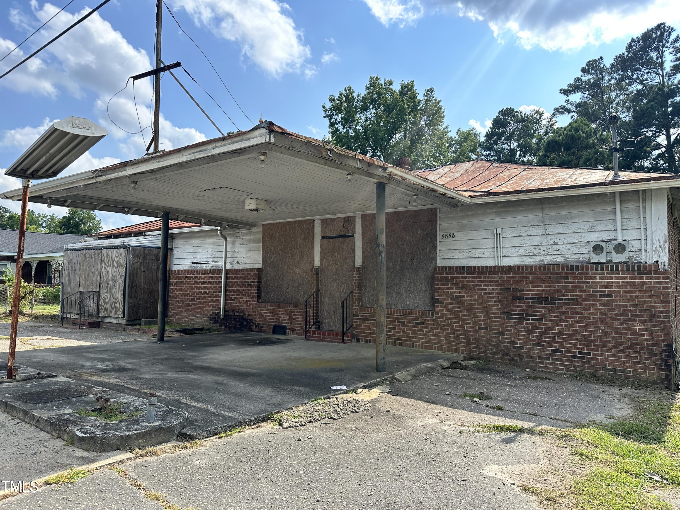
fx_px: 471
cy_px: 255
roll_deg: -1.3
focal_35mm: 24
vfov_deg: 56.8
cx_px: 340
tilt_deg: +3.6
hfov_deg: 71.6
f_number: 1.78
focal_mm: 6.86
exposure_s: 1/1845
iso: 80
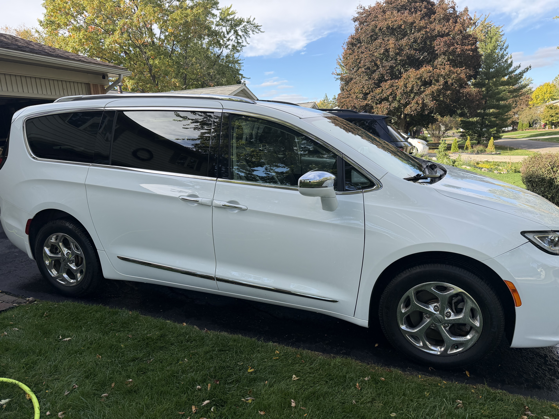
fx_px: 388
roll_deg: +2.8
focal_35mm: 24
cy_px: 210
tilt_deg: -10.7
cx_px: 280
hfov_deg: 71.6
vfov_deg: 56.8
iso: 100
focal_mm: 6.76
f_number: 1.78
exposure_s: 1/1812
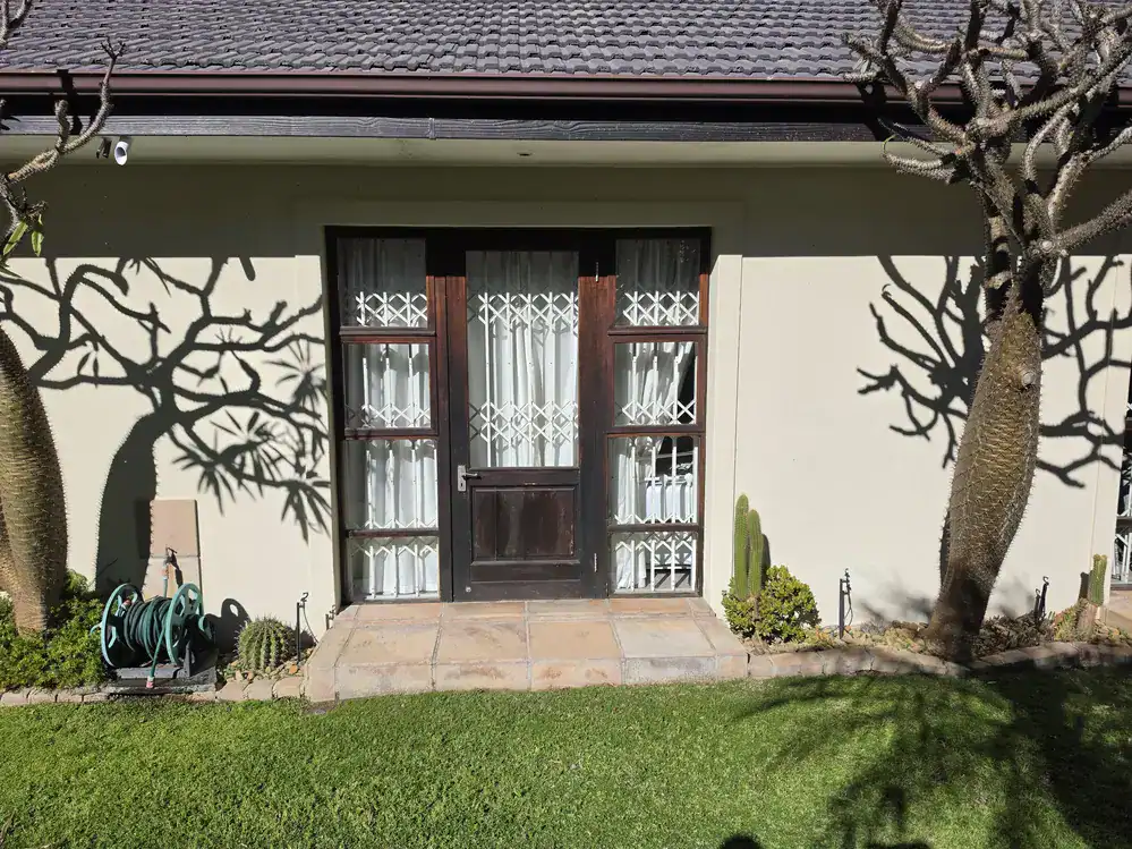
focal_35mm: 23
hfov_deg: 73.9
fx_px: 752
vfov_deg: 58.9
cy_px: 424
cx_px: 566
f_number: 1.4
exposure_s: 1/7939
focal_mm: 6.5
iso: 40
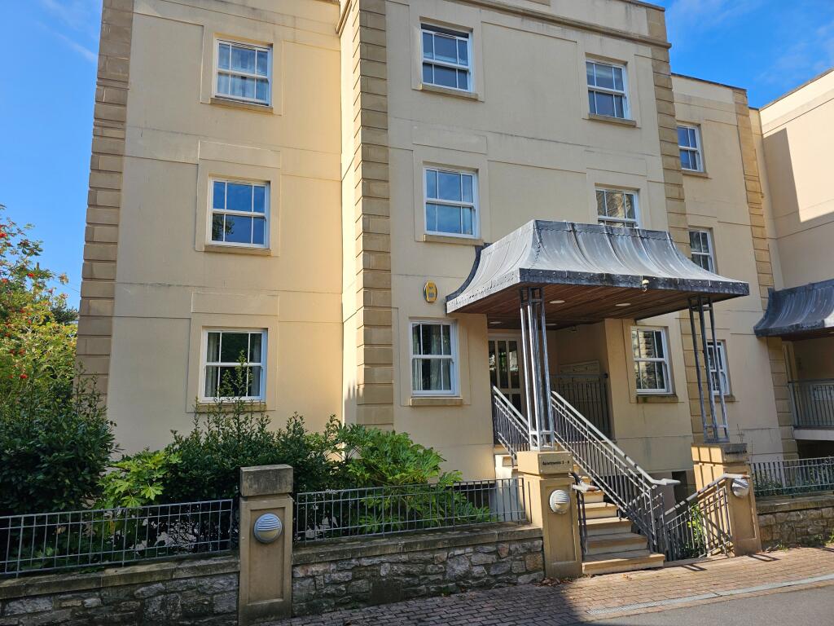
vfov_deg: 58.9
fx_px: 554
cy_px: 313
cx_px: 417
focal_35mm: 23
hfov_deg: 73.9
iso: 10
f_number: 1.7
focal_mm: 6.3
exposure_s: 1/539
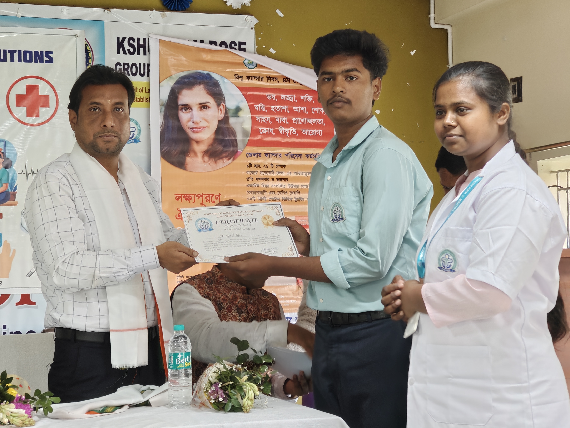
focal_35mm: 74
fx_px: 1218
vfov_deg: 19.9
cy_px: 202
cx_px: 272
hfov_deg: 26.3
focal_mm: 13.3
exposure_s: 1/25
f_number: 2.55
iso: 1675
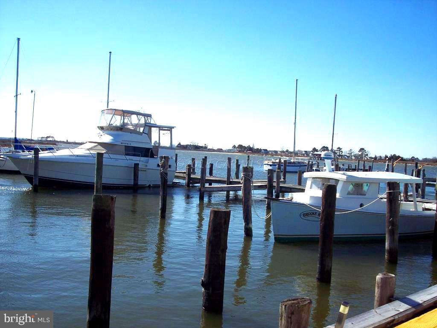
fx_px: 492
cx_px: 218
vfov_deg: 36.8
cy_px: 164
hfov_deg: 47.9
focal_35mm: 39
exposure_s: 1/1000
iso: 100
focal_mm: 8
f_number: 4
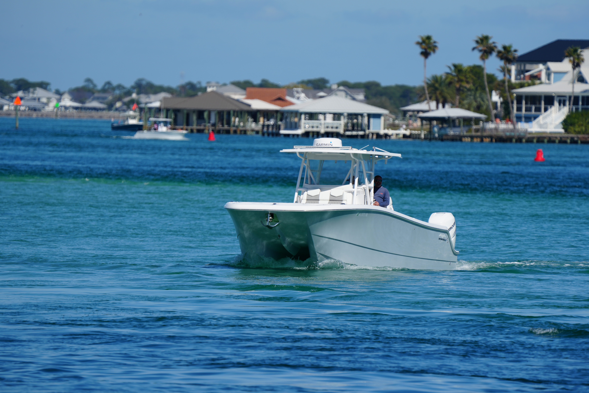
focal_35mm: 600
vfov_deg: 2.3
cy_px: 196
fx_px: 9816
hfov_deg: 3.4
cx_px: 294
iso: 100
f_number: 8
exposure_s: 1/640
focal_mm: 600
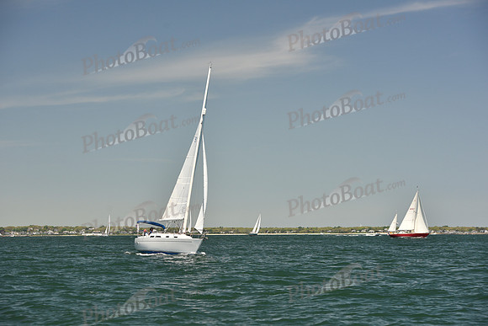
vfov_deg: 13.7
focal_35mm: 100
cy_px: 163
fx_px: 1356
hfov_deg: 20.4
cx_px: 244
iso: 250
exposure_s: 1/800
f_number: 5.6
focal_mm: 100
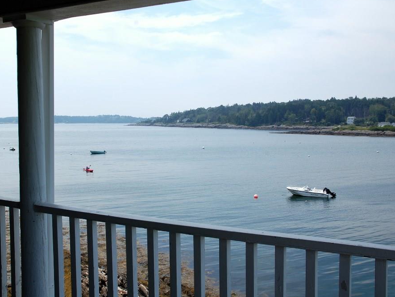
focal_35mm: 40
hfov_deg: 46.8
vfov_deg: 36.0
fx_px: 456
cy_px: 146
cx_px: 191
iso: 200
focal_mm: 24
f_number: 10
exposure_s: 1/400
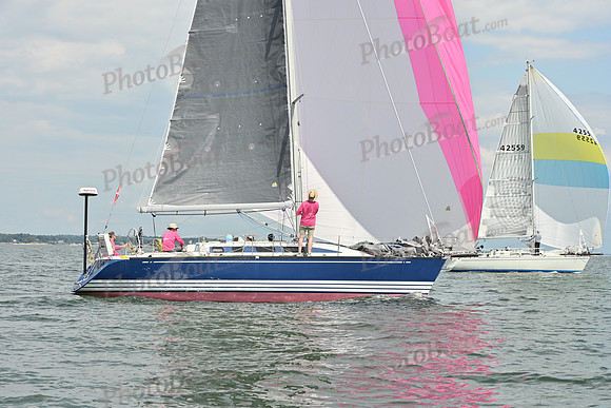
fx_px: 1392
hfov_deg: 24.8
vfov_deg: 16.7
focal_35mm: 82
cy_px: 204
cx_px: 306
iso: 320
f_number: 11
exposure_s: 1/1250
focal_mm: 82
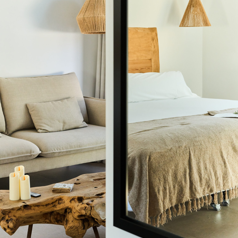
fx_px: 498
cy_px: 107
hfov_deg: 26.9
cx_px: 119
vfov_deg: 26.9
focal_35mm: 64
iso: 1600
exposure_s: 1/400
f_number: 7.1
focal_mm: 50
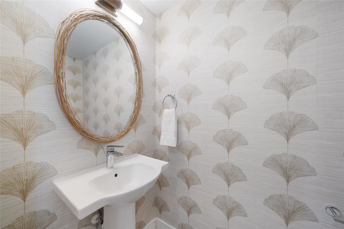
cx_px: 172
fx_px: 124
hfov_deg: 108.3
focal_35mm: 13
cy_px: 114
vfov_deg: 85.4
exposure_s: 1/5
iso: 100
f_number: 8
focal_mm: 13
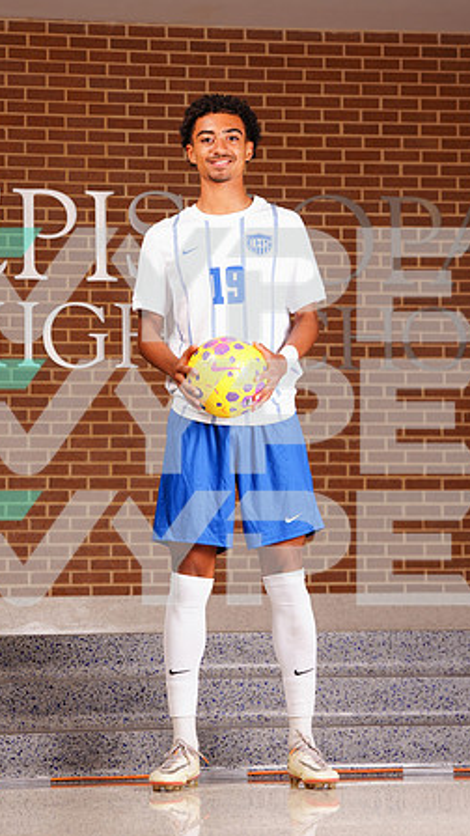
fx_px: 2216
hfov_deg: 12.1
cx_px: 209
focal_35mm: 100
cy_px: 418
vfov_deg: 21.4
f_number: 8
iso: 320
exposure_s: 1/200
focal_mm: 95
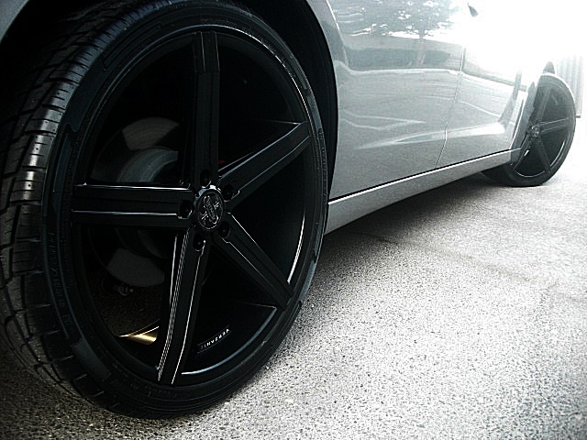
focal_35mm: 36
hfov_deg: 51.4
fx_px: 610
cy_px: 220
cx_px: 294
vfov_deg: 39.7
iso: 400
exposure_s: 1/125
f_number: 2.8
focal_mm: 6.3
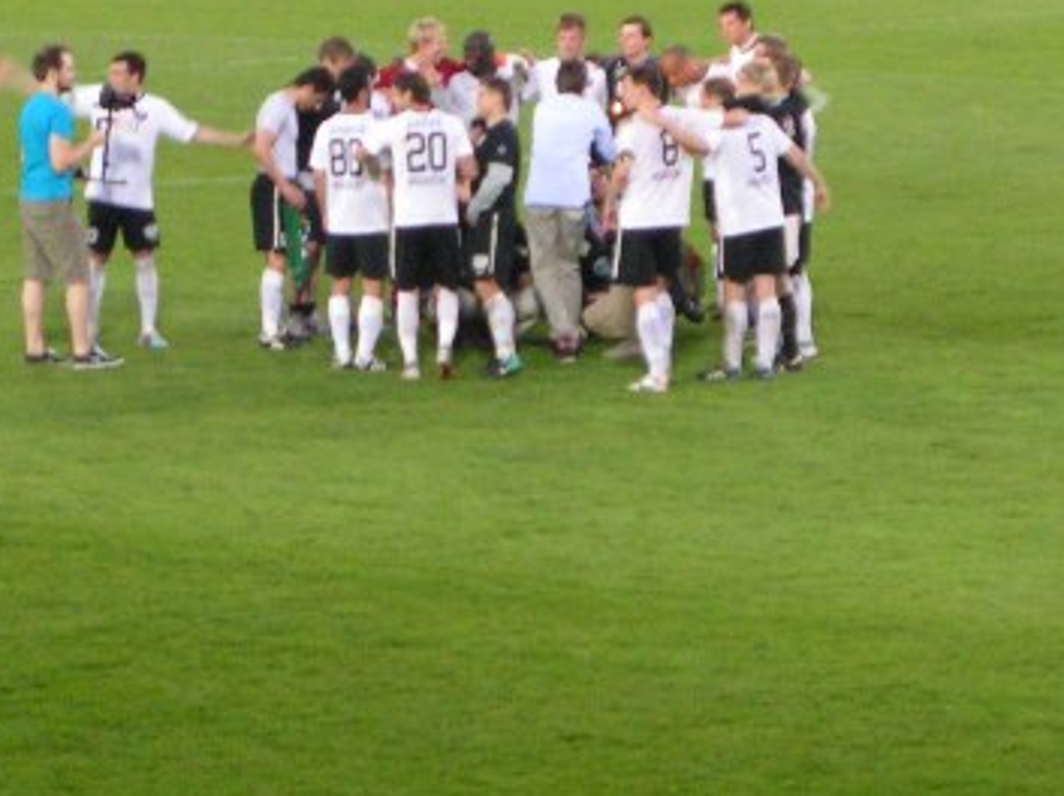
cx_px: 488
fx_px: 8291
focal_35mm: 270
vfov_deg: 5.5
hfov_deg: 7.3
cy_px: 169
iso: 200
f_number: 3.5
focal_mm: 18.2
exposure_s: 1/30
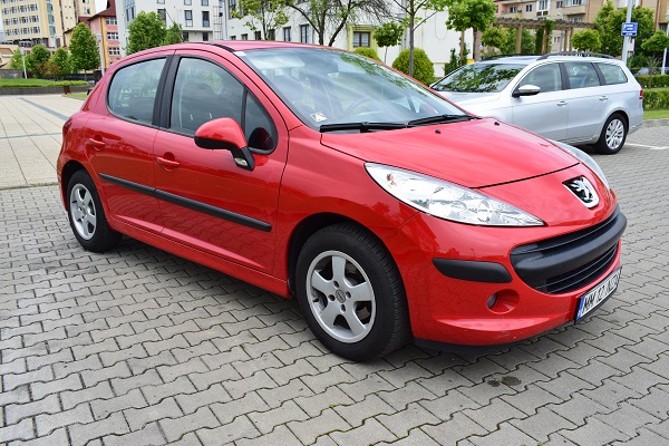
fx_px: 557
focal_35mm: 30
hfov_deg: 61.9
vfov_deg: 43.6
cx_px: 334
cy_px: 223
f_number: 10
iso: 400
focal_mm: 20
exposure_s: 1/320
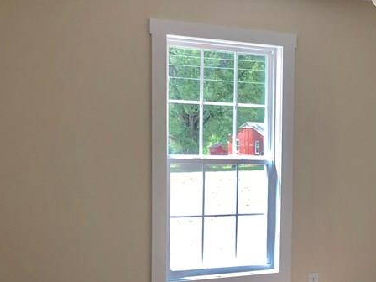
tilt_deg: -6.8
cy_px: 199
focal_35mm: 64
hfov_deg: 28.7
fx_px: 695
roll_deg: -1.1
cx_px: 358
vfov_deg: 22.8
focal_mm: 3.99
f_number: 1.8
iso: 32
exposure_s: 1/120
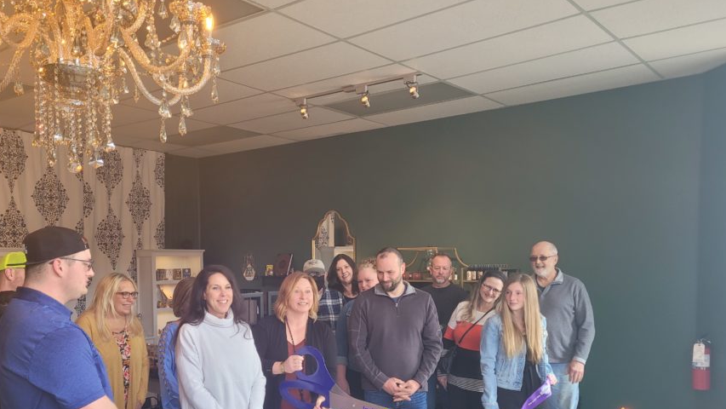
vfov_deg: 34.2
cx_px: 315
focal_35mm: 34
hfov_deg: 57.8
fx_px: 655
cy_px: 291
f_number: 1.8
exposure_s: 1/119
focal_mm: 5.4
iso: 100
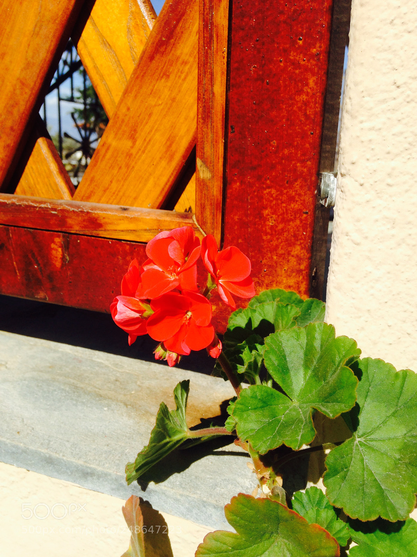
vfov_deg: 55.4
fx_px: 530
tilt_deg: -11.1
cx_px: 208
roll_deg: -1.8
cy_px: 278
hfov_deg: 42.9
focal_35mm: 33
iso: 50
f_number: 2.4
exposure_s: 1/1938
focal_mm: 4.12
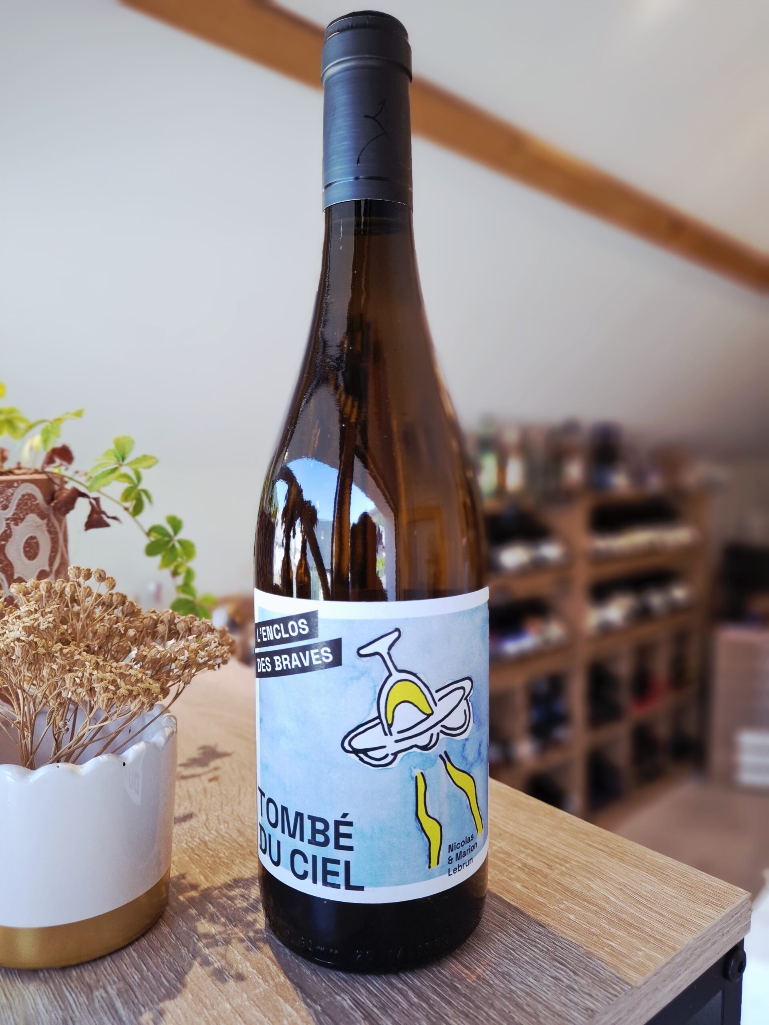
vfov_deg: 73.9
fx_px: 681
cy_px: 512
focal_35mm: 23
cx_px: 384
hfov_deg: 58.9
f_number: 1.8
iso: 160
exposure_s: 1/120
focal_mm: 5.54
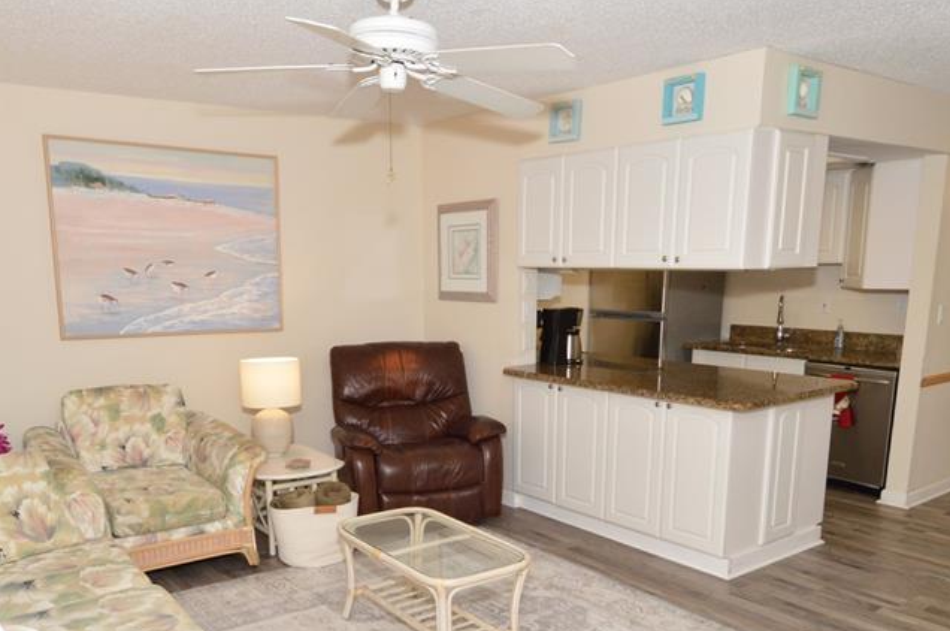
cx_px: 429
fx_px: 764
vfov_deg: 43.8
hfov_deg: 63.6
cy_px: 452
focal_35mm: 29
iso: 800
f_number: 8
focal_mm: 12
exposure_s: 1/60
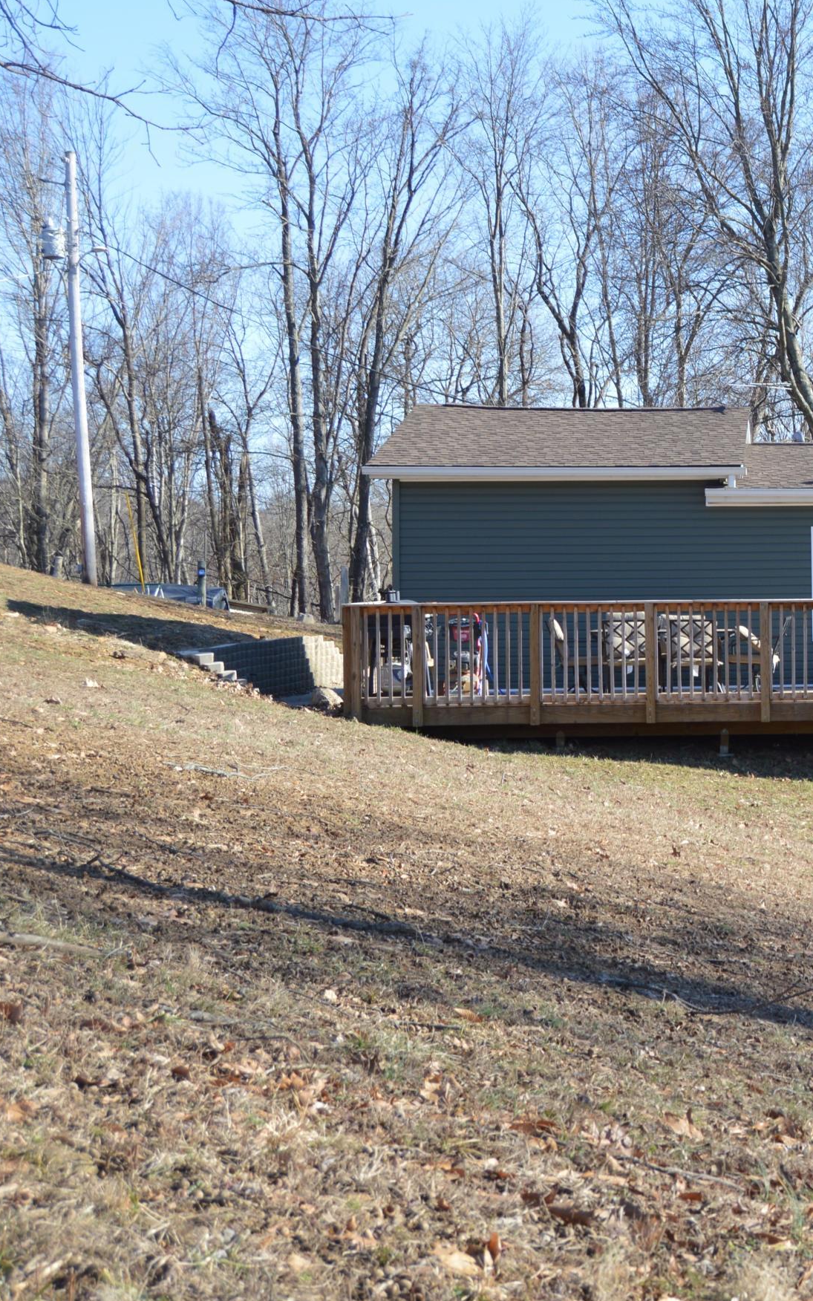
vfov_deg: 30.2
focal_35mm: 68
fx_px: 2411
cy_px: 595
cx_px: 1069
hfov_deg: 17.9
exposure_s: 1/160
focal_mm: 26
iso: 100
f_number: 6.3
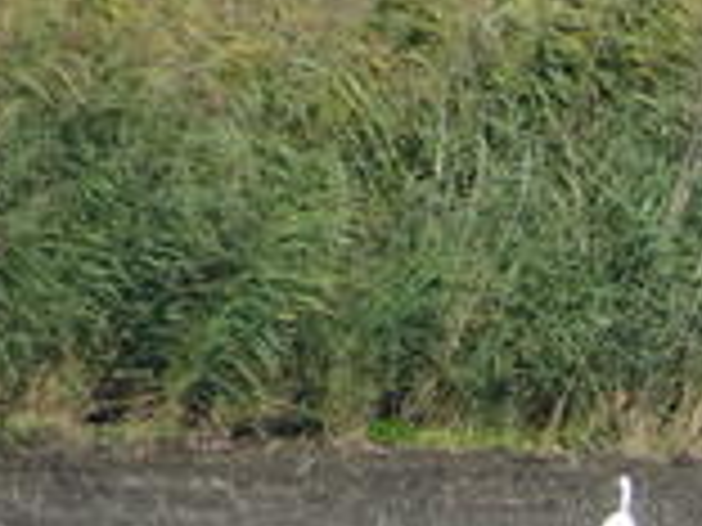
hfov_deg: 0.7
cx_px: 1377
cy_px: 391
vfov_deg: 0.5
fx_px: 59865
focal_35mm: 2952
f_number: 6.4
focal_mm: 123
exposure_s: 1/250
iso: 80
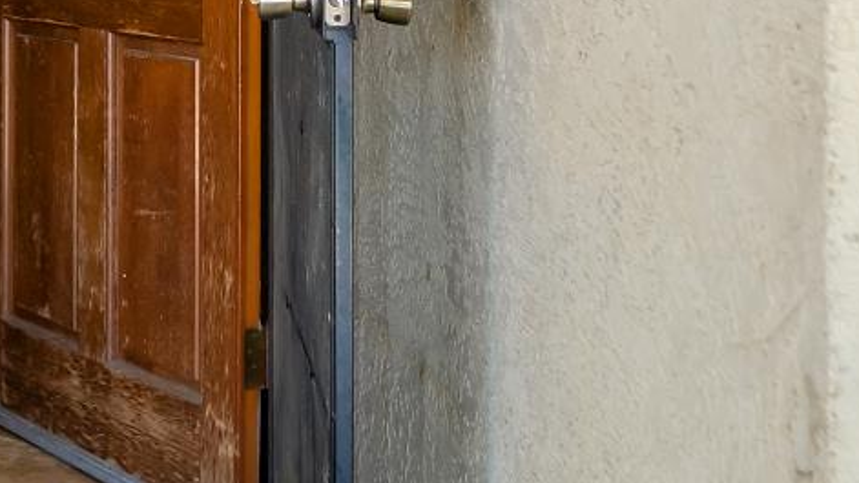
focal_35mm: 80
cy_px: -120
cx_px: -53
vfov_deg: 14.5
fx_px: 1822
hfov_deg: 24.9
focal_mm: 24
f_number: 4
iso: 800
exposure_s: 1/160
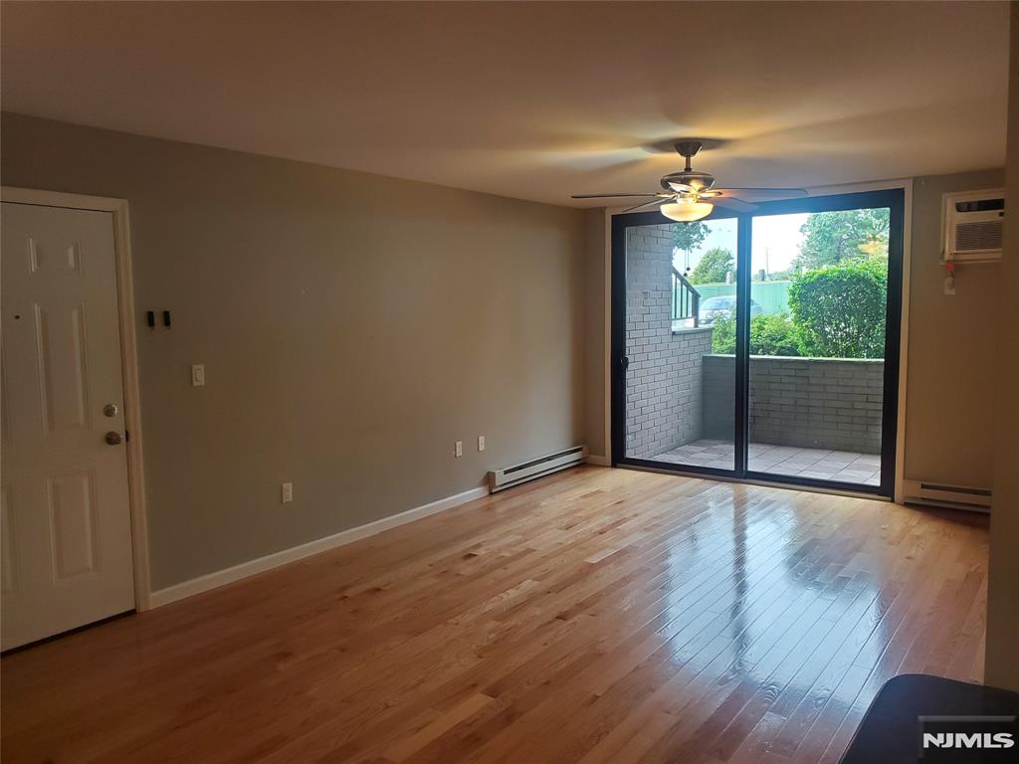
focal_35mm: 26
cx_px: 510
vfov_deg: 53.1
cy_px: 382
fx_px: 765
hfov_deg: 67.3
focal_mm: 4.3
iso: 320
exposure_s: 1/120
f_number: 2.4
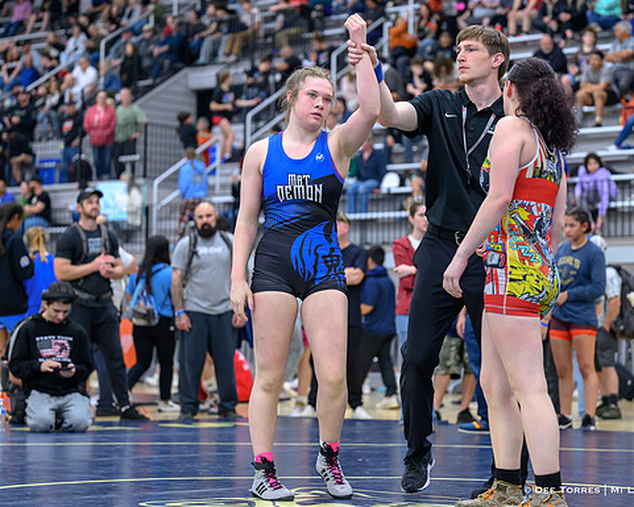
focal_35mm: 106
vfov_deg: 14.5
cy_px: 228
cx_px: 341
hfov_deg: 18.1
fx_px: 1989
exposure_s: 1/640
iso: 2200
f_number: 2.8
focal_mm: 78
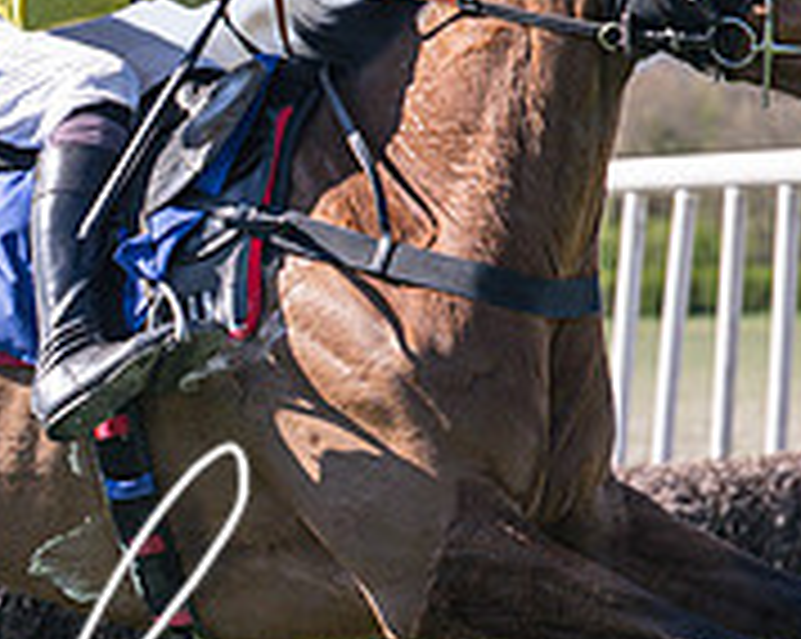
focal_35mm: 307
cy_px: 295
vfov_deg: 5.0
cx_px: 331
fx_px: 7270
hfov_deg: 6.3
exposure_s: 1/1600
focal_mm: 70
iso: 200
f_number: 4
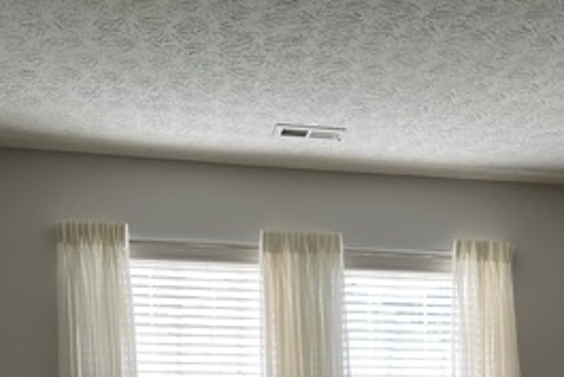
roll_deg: +0.7
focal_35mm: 68
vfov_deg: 17.3
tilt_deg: -6.4
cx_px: 428
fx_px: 1066
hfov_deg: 29.2
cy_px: 627
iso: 50
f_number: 1.6
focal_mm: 5.1
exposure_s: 1/120
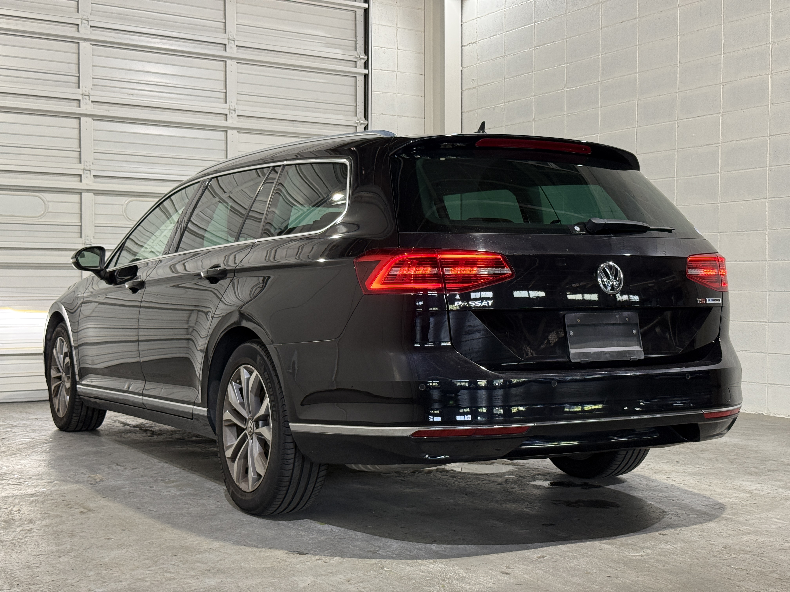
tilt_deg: -0.3
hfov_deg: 39.7
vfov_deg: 30.3
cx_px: 395
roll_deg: -0.6
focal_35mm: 48
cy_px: 296
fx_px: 1095
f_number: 1.78
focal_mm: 6.76
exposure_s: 1/60
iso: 125
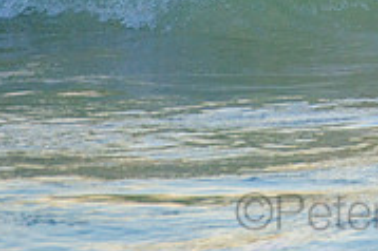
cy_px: -138
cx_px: 399
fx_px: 16994
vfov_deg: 0.8
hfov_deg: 1.3
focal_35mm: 1620
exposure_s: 1/2000
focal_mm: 500
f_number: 5.6
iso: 800
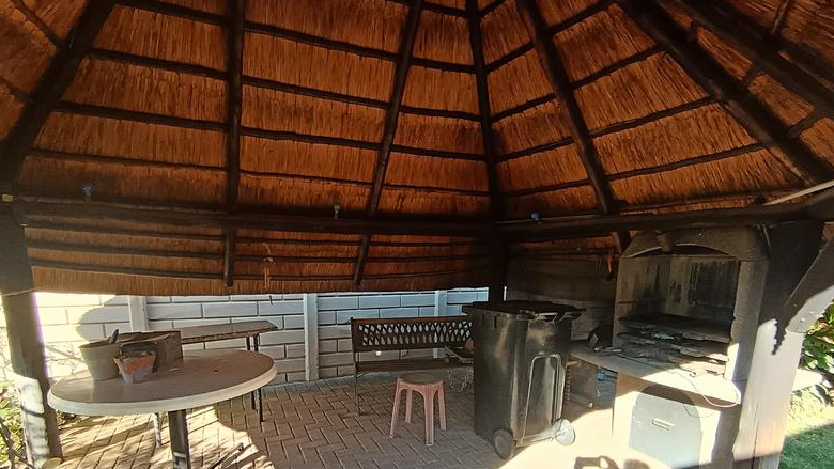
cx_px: 415
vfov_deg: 56.9
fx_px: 420
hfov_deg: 89.6
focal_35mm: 19
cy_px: 319
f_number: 2.2
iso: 408
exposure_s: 1/100
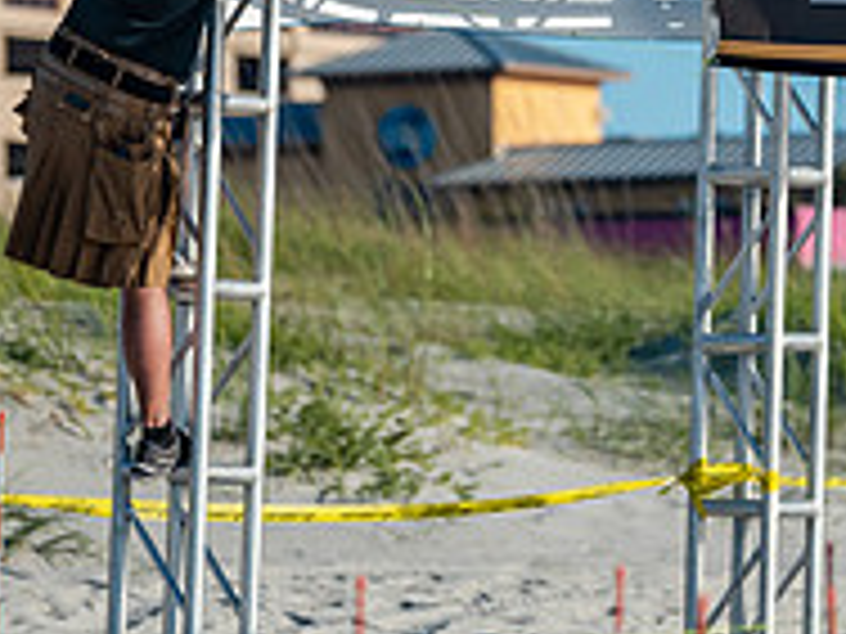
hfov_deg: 5.8
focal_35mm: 344
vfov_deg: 4.3
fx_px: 8407
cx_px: 603
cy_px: -173
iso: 360
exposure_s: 1/4000
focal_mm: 116
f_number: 2.8
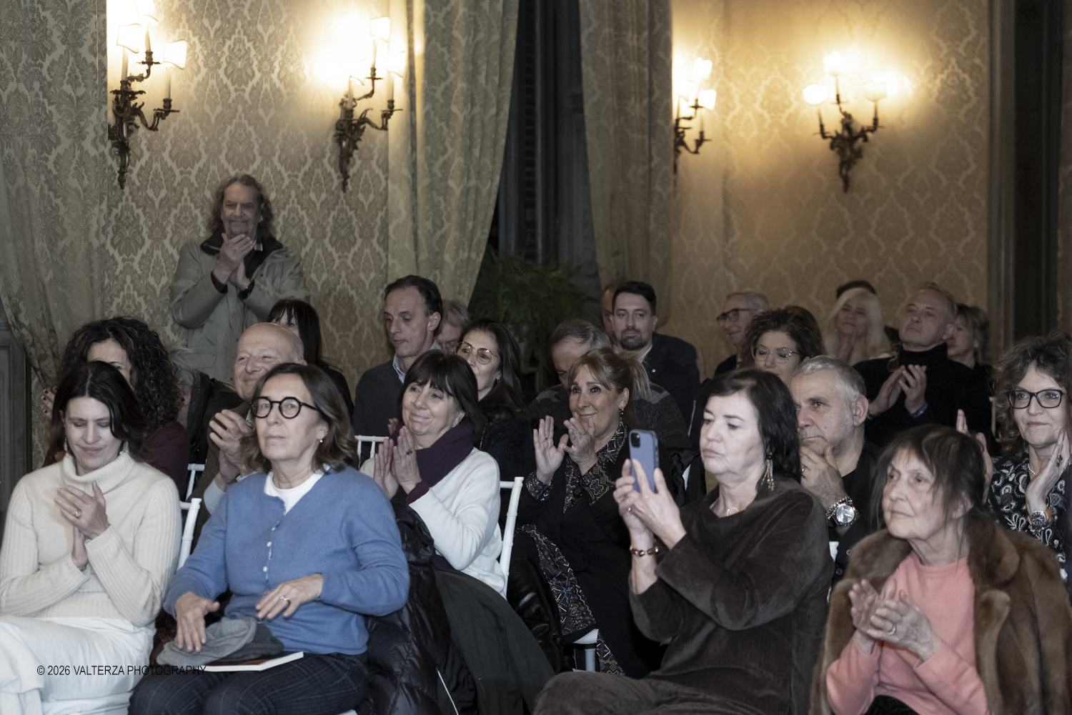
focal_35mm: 78
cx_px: 536
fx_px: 2322
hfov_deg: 26.0
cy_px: 358
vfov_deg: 17.5
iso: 3200
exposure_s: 1/125
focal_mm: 52
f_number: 2.8
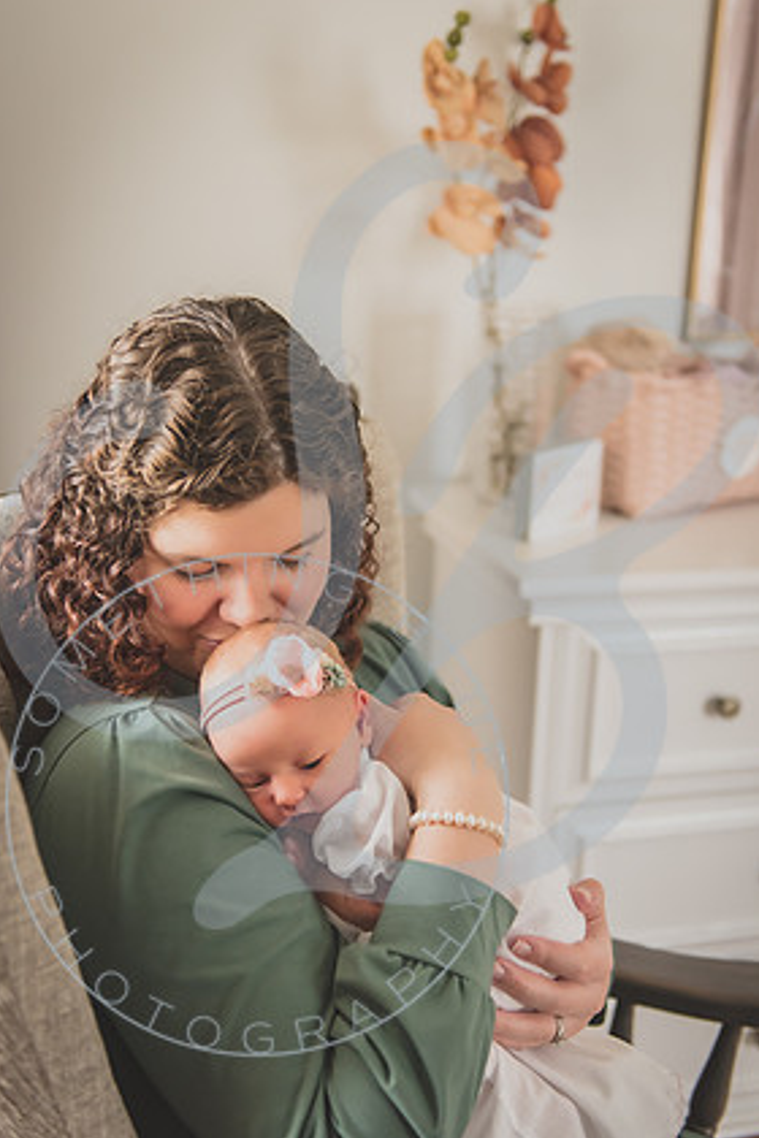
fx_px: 1423
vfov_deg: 43.6
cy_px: 599
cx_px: 380
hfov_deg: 29.9
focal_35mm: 45
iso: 2000
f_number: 2.8
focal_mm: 42
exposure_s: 1/125
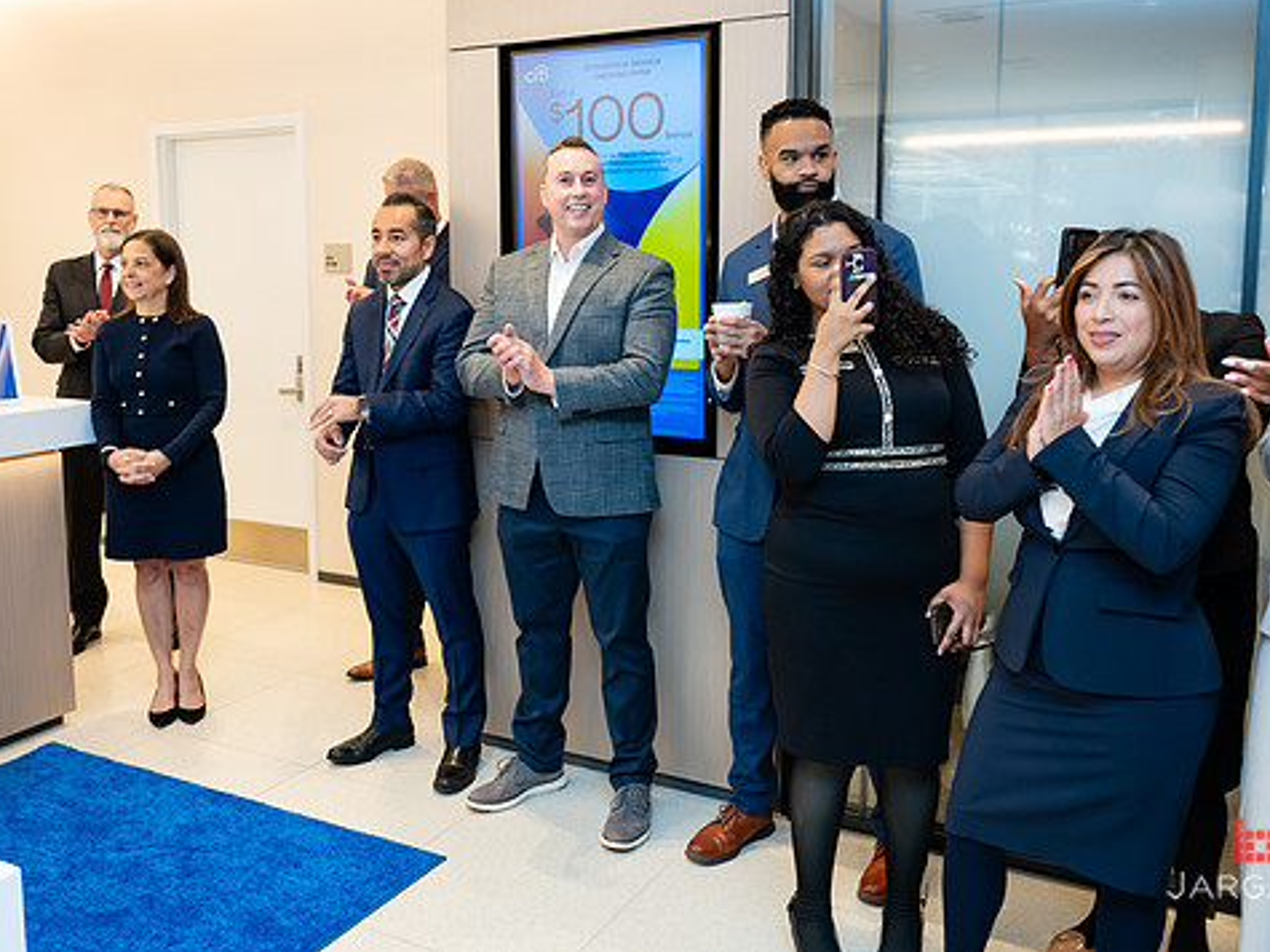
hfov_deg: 53.9
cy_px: 411
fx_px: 1247
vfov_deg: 41.7
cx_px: 604
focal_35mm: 34
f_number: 3.2
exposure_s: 1/160
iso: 400
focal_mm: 26
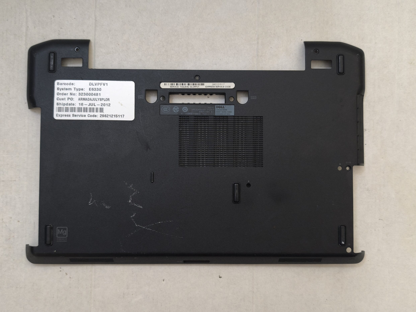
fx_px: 433
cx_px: 206
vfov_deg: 39.7
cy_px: 160
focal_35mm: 36
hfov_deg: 51.4
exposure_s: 1/50
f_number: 1.6
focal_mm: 6.57
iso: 500
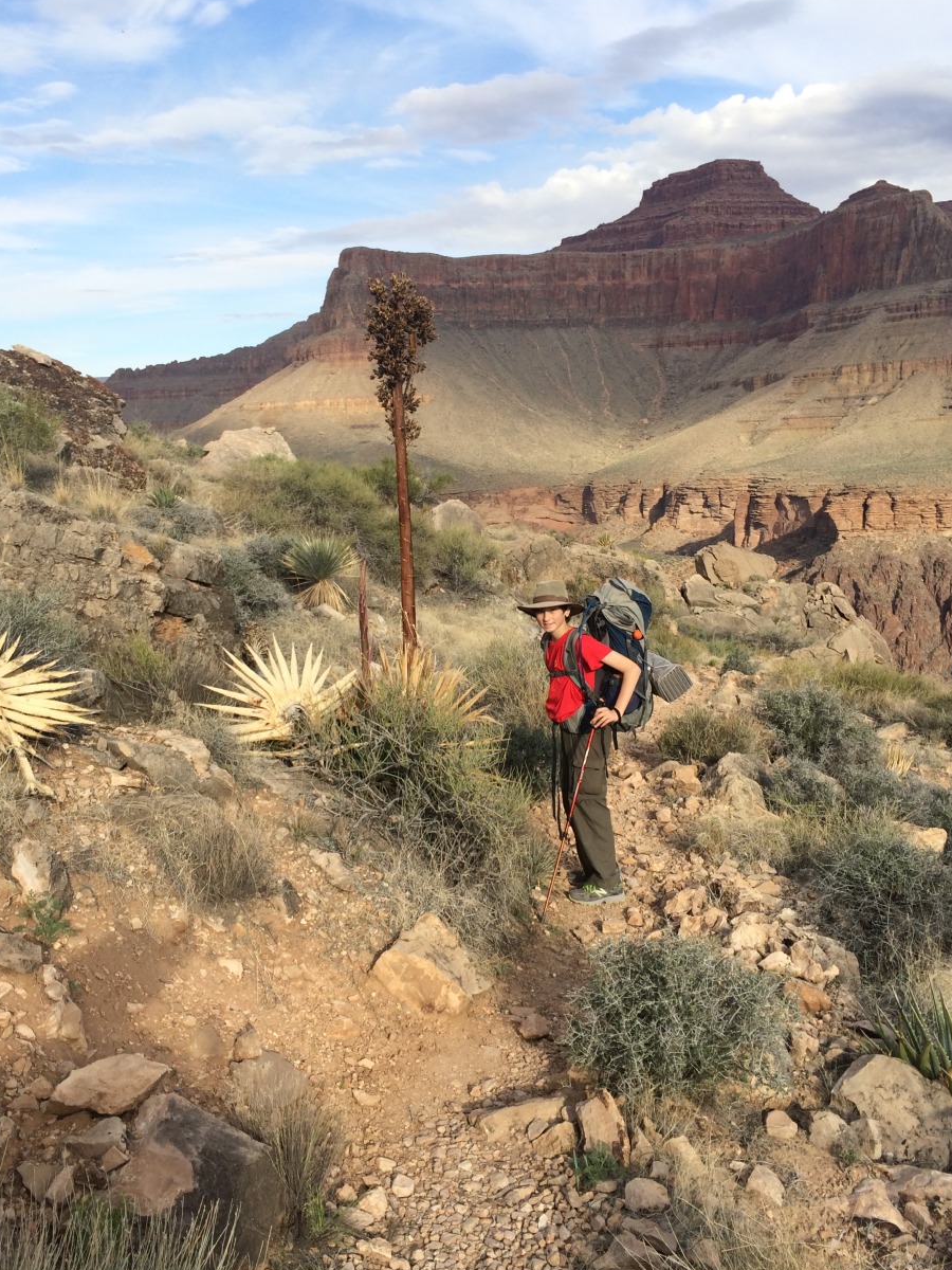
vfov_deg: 55.3
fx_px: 1210
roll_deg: +2.0
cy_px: 608
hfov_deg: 42.9
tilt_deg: -9.9
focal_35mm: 33
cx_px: 470
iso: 32
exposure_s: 1/820
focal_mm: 4.15
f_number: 2.2
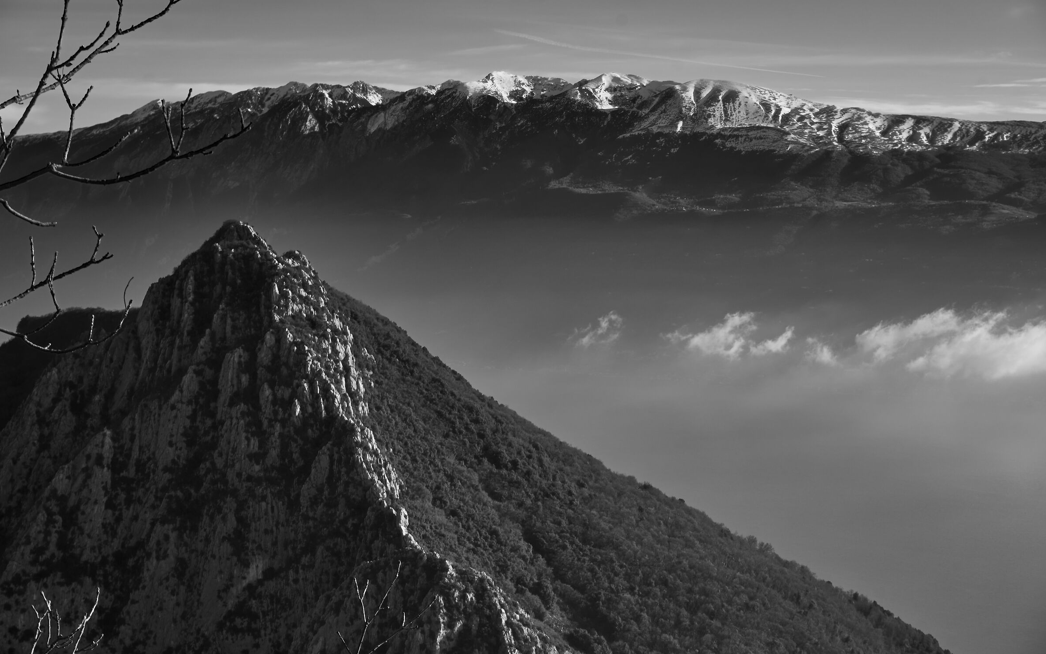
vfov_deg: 16.9
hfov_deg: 26.8
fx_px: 2195
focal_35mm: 77
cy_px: 307
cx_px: 525
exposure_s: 1/160
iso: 100
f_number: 11
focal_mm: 50
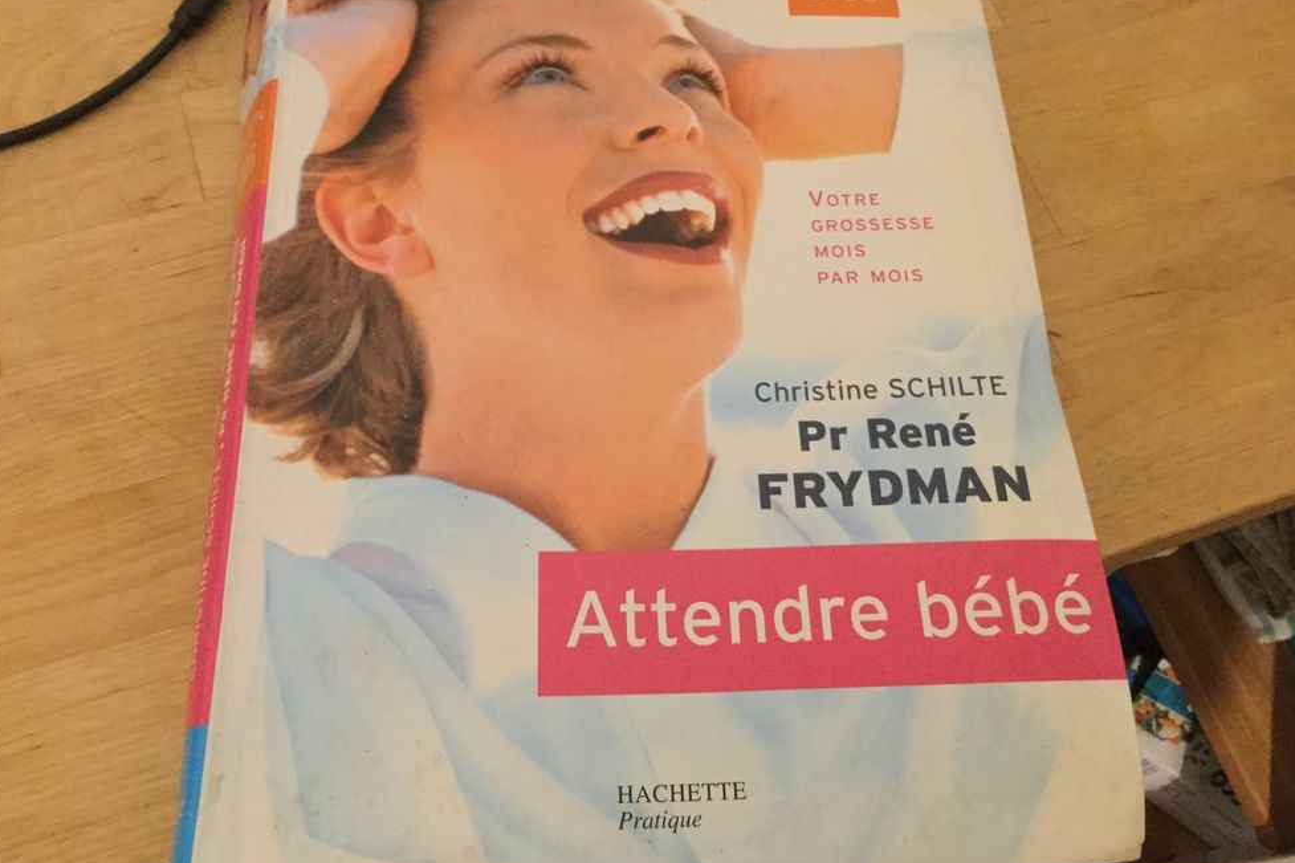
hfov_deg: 57.2
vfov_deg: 39.9
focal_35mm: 33
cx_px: 653
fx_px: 1187
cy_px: 399
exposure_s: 1/17
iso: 400
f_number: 2.4
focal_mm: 3.3
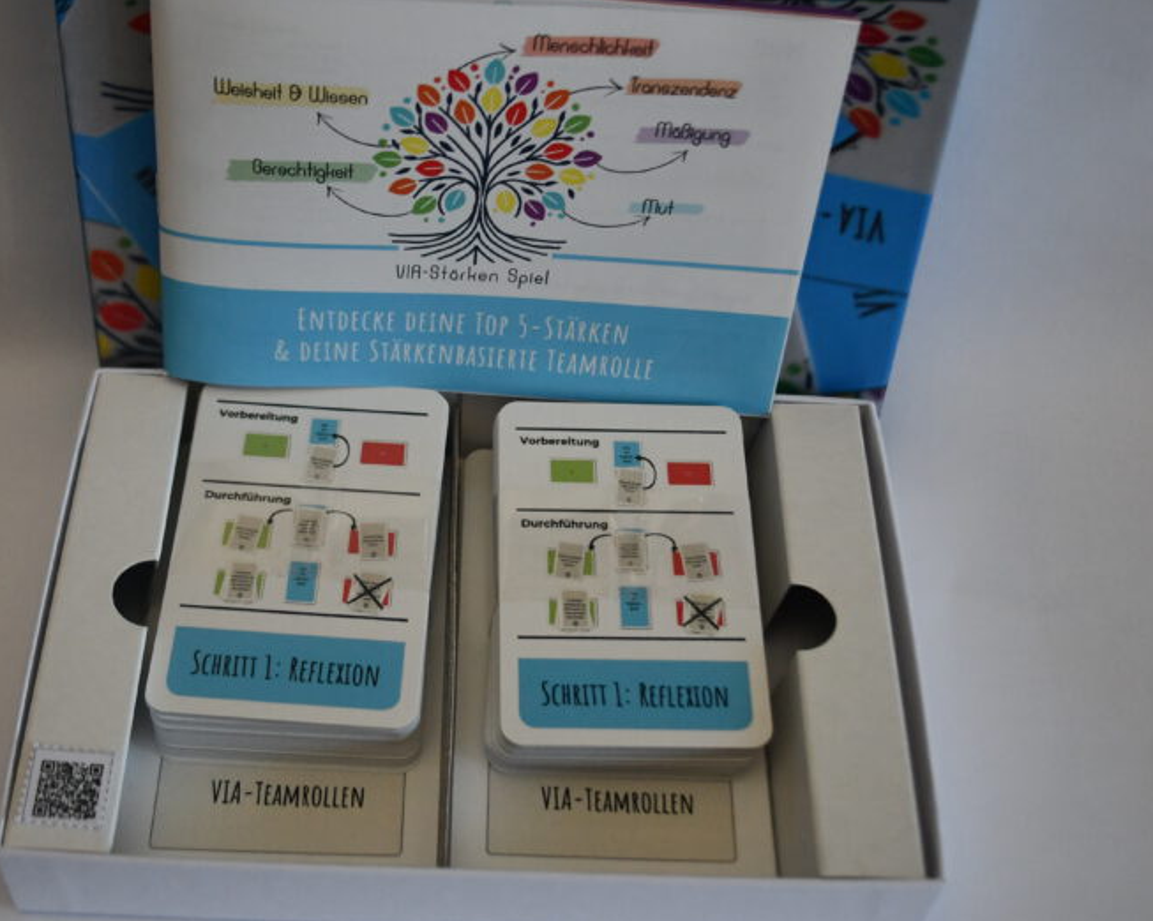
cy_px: 416
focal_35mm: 53
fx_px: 1808
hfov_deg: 35.3
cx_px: 491
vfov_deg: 28.6
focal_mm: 24
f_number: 4
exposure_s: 1/125
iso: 1100
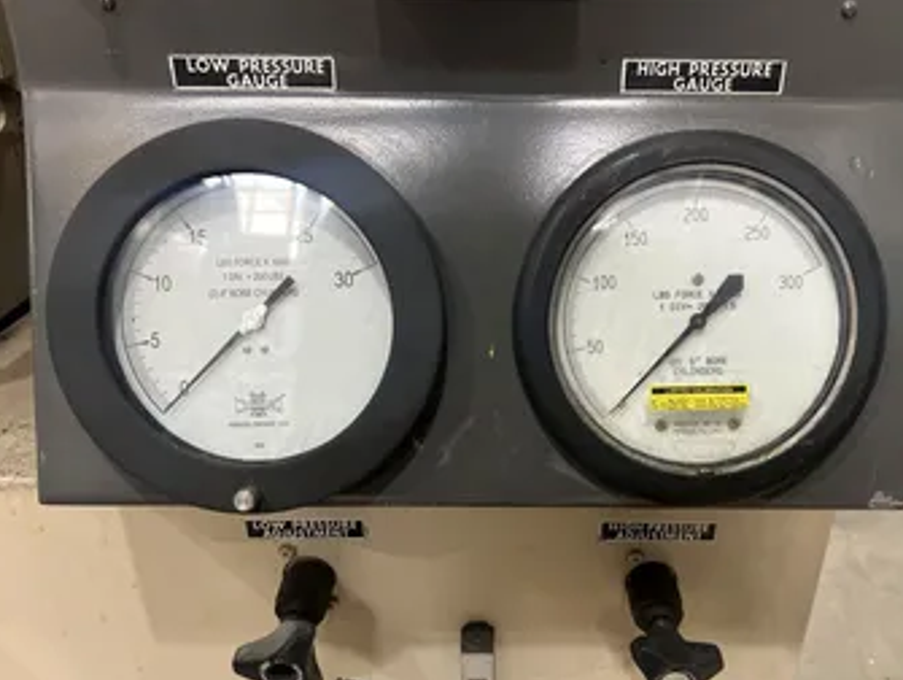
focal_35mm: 31
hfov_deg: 58.2
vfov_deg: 45.3
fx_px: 810
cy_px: 399
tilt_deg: -28.5
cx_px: 501
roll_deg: -1.7
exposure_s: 1/121
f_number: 1.5
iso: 125
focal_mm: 5.7
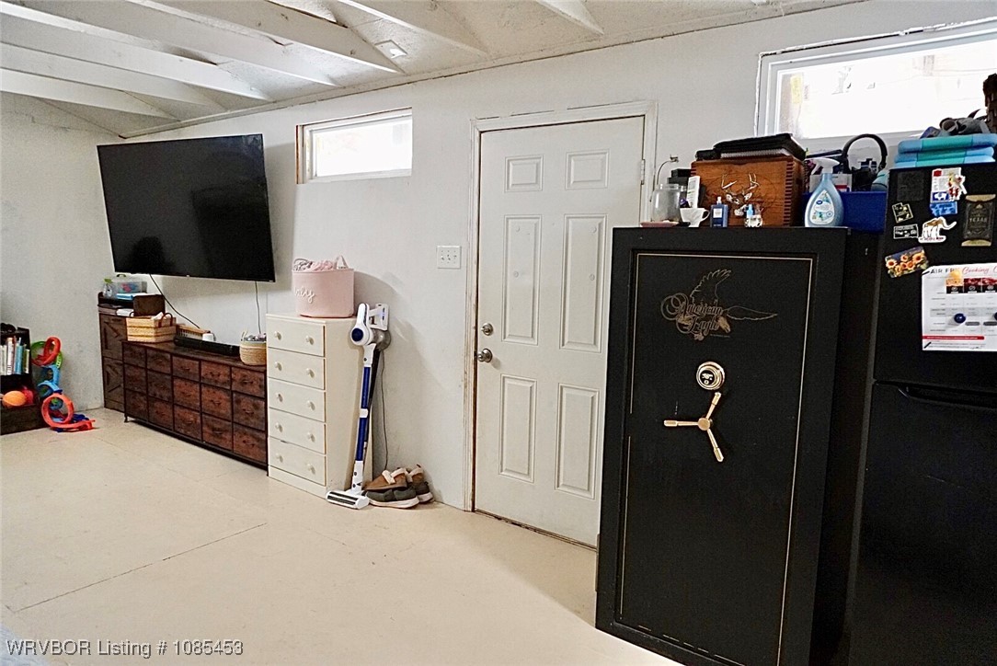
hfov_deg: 73.7
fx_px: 665
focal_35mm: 24
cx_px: 498
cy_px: 333
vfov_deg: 53.2
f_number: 3.5
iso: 4000
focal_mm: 16
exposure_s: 1/160
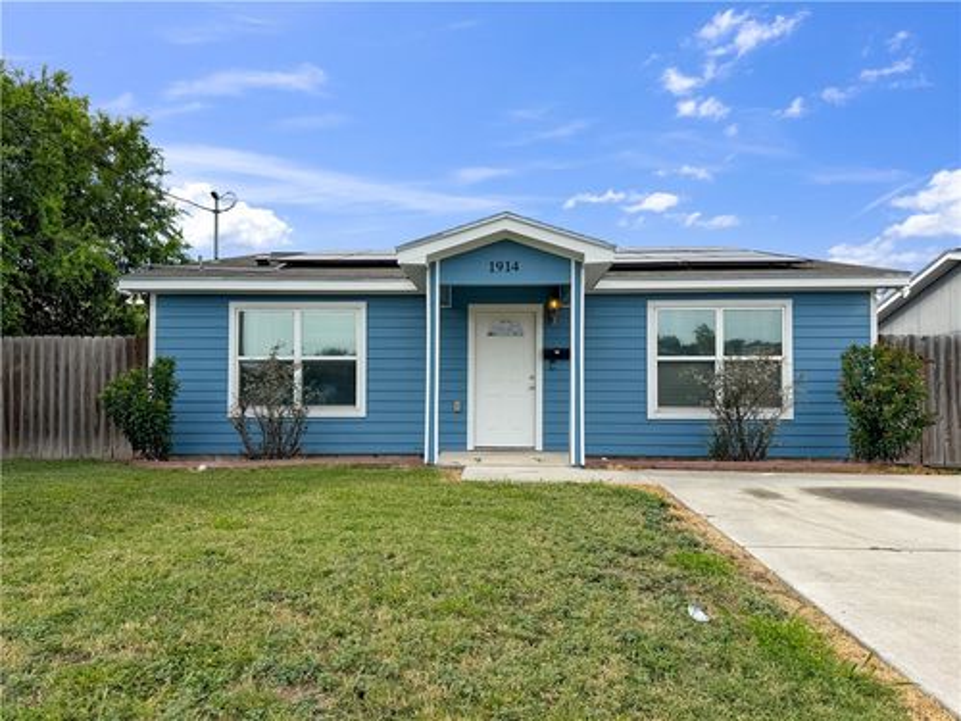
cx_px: 480
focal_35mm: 24
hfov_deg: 71.6
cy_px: 360
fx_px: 666
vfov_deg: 56.8
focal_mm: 6.76
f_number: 1.78
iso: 80
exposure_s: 1/5714
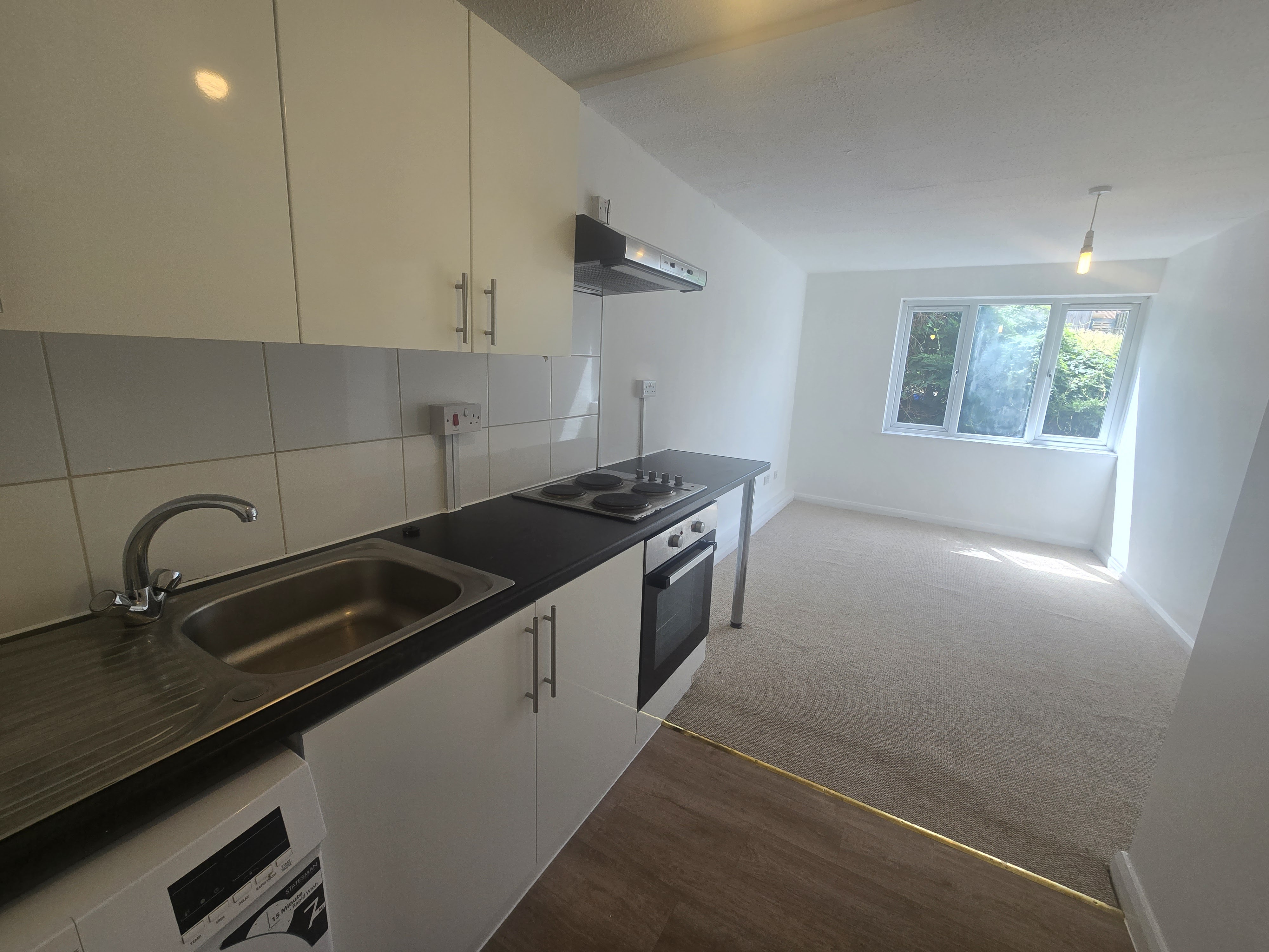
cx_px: 634
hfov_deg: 106.2
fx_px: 477
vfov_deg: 89.9
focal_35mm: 13
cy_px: 476
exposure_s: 1/157
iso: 50
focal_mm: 2.2
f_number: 2.2
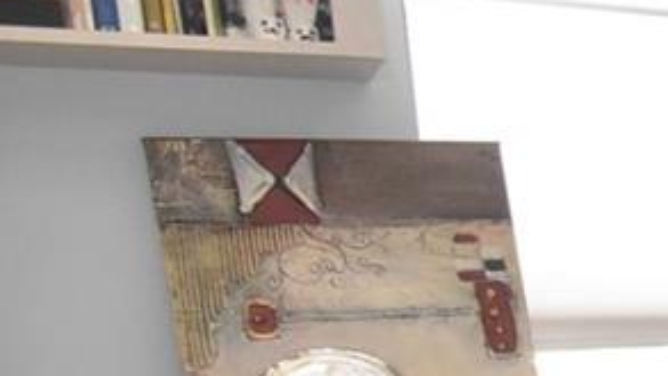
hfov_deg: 13.7
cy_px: 468
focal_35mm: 86
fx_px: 1524
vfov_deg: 13.6
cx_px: 1733
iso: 1600
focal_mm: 10
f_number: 5
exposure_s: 1/60
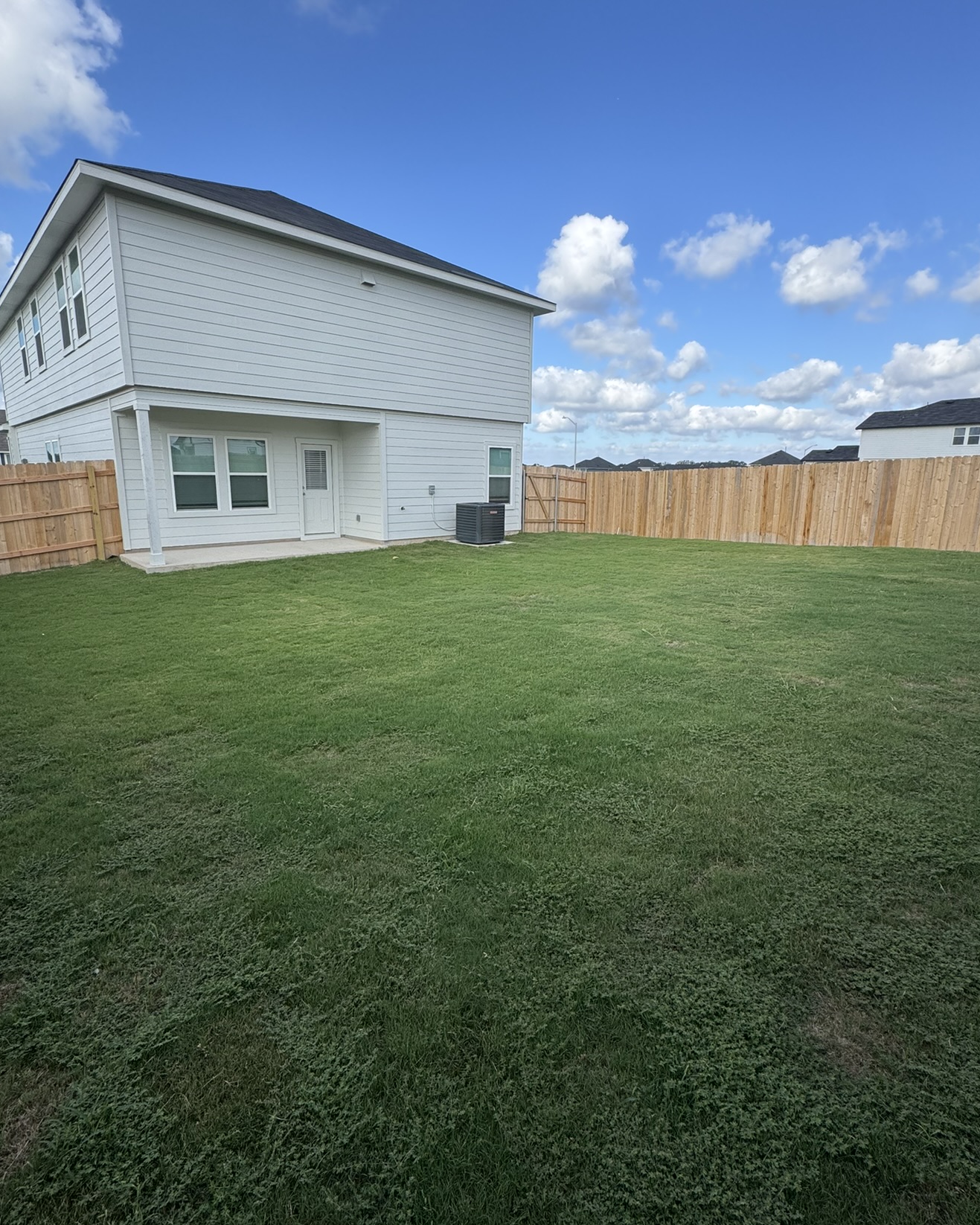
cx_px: 494
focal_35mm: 17
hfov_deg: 77.0
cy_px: 595
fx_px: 616
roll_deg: +0.0
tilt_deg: -11.1
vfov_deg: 89.6
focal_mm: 2.22
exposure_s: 1/1217
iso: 50
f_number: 2.2
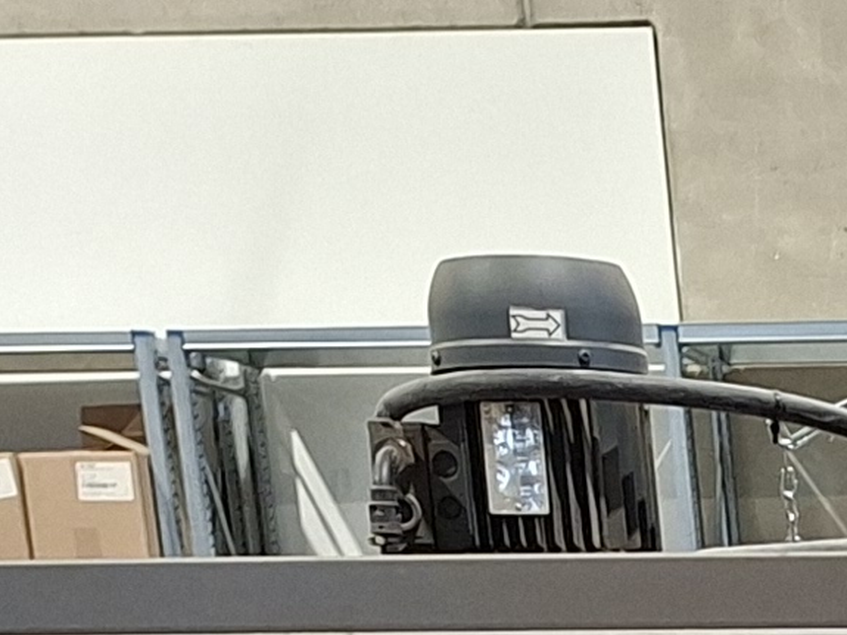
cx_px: 1766
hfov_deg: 11.1
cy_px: 1988
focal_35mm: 160
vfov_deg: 7.9
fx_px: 3914
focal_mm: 5.54
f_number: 1.8
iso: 160
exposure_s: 1/50
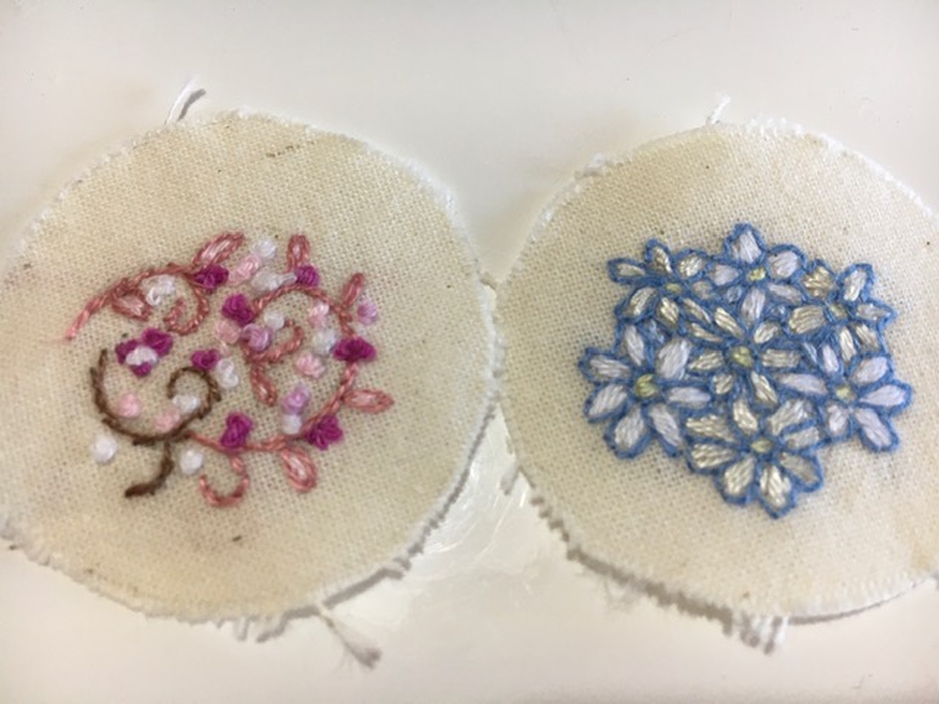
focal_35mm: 29
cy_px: 352
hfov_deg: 61.7
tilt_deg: -70.5
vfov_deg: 48.2
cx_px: 470
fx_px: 787
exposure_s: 1/30
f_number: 2.2
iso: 32
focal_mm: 4.15
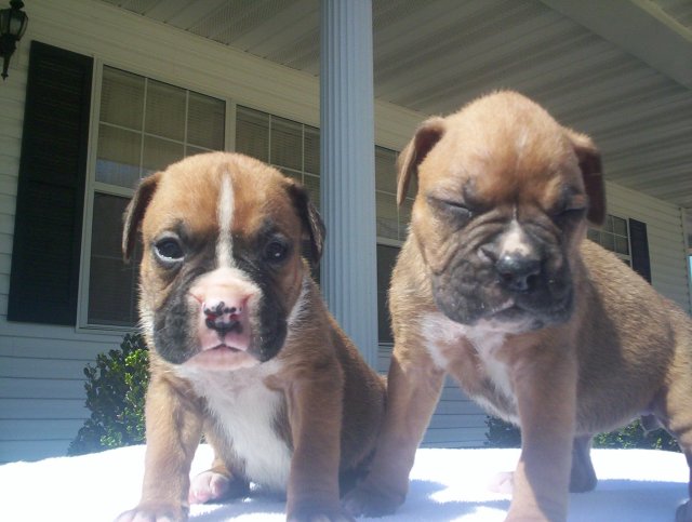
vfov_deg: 37.9
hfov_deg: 48.9
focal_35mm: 38
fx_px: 761
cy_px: 261
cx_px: 346
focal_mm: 4.99
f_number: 4.5
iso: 100
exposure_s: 1/509
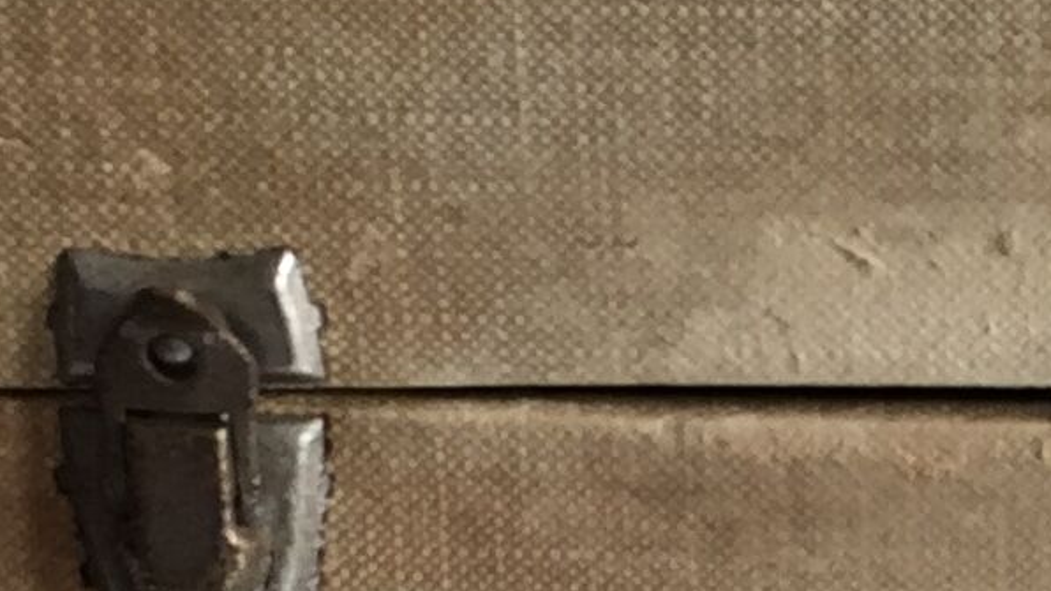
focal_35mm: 173
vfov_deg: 6.7
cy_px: 1374
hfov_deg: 12.1
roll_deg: -0.7
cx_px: 1354
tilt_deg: -30.7
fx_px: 4820
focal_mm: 4.15
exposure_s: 1/50
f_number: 2.2
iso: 32
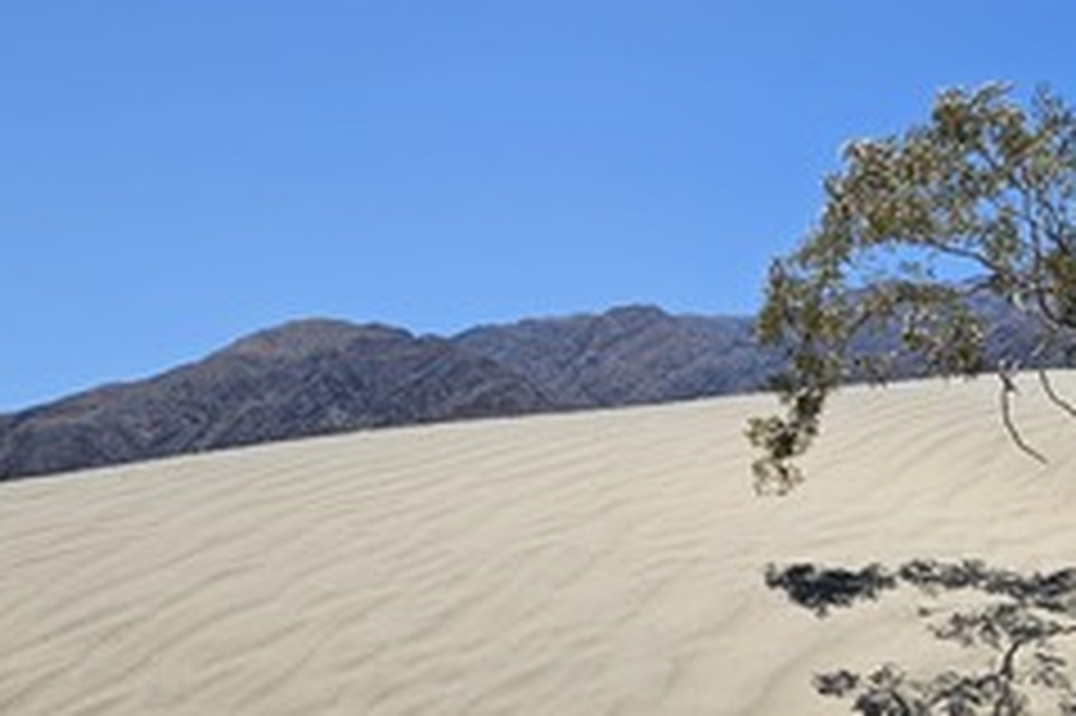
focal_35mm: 56
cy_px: 306
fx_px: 1673
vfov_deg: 24.1
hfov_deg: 35.1
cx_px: 770
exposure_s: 1/4165
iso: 25
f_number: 1.8
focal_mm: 5.4
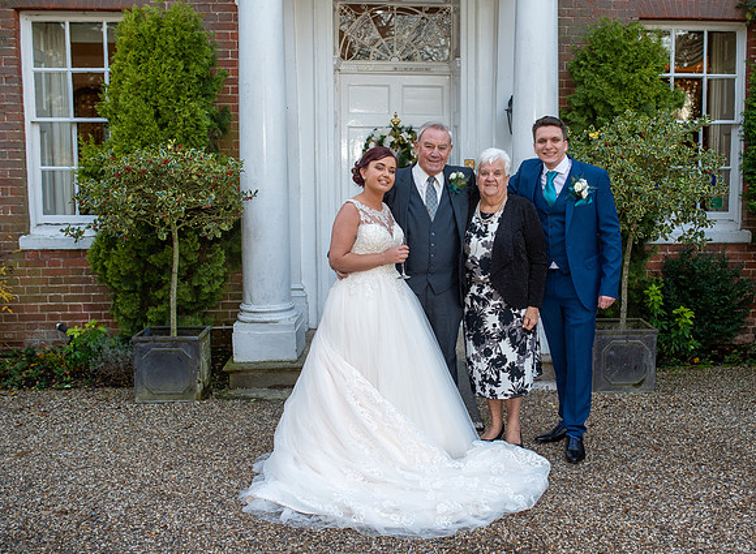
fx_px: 881
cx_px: 453
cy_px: 252
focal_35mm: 41
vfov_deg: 34.9
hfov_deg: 46.2
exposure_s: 1/160
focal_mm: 35
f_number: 3.5
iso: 250
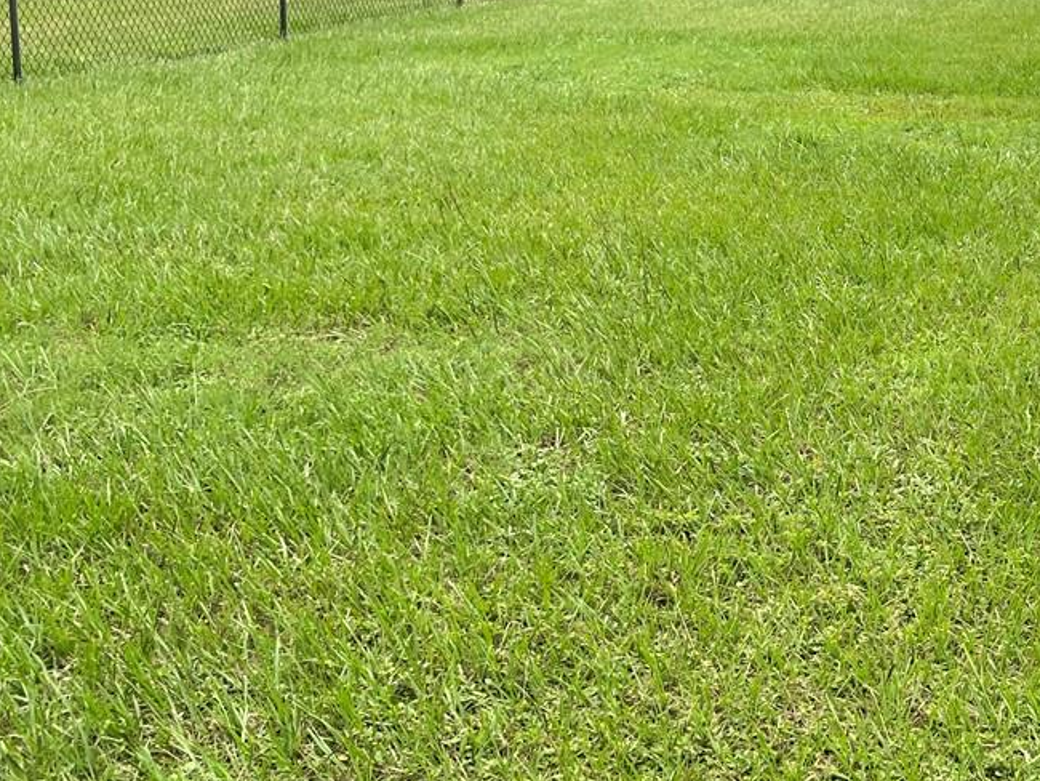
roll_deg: -1.5
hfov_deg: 29.6
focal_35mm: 64
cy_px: 211
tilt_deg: -11.9
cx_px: 816
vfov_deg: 22.8
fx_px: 1924
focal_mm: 5.1
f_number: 1.6
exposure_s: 1/1140
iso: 50
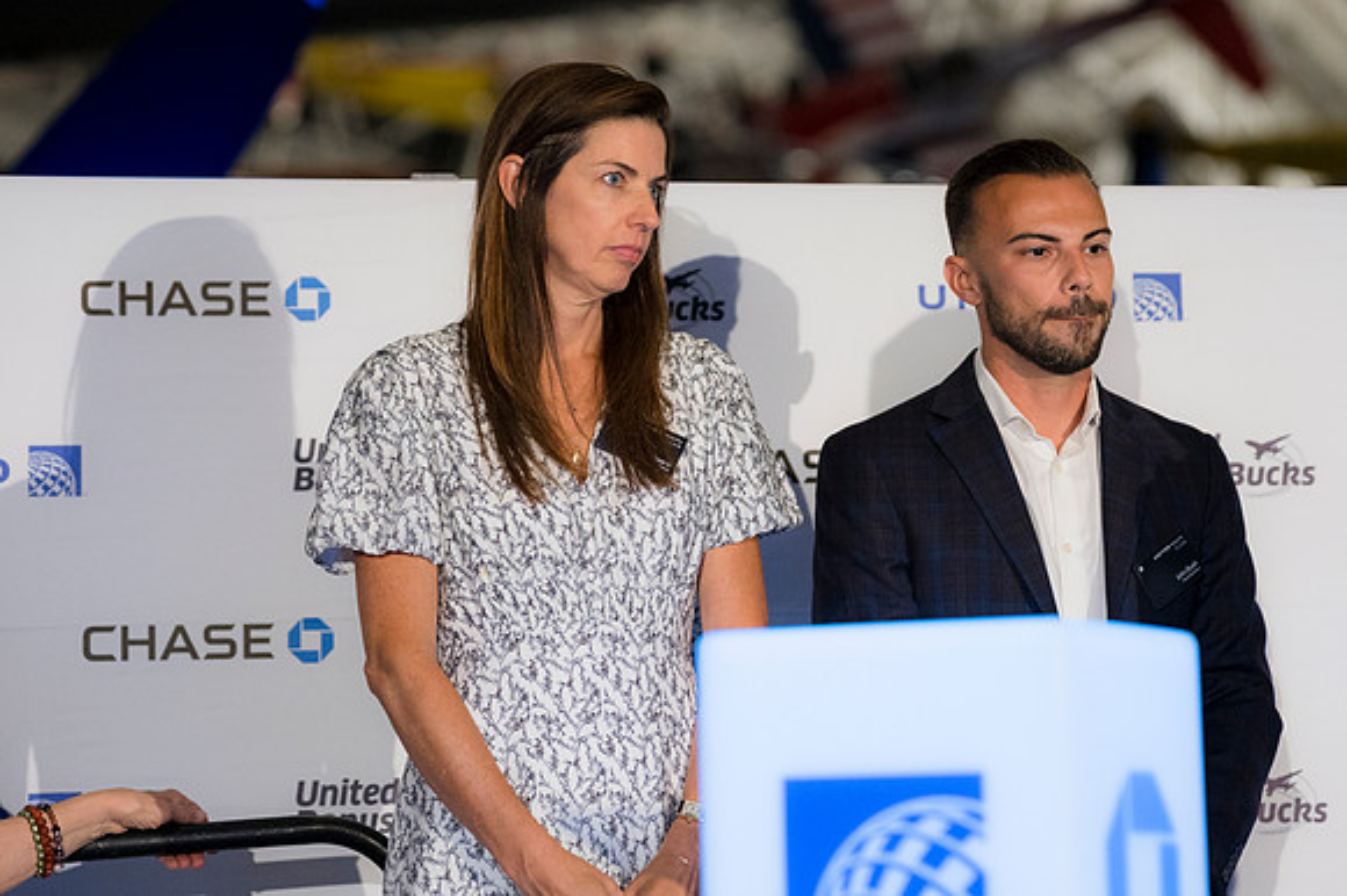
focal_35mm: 150
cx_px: 674
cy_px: 448
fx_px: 5609
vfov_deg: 9.1
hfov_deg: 13.7
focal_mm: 100
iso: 720
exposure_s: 1/200
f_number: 2.8
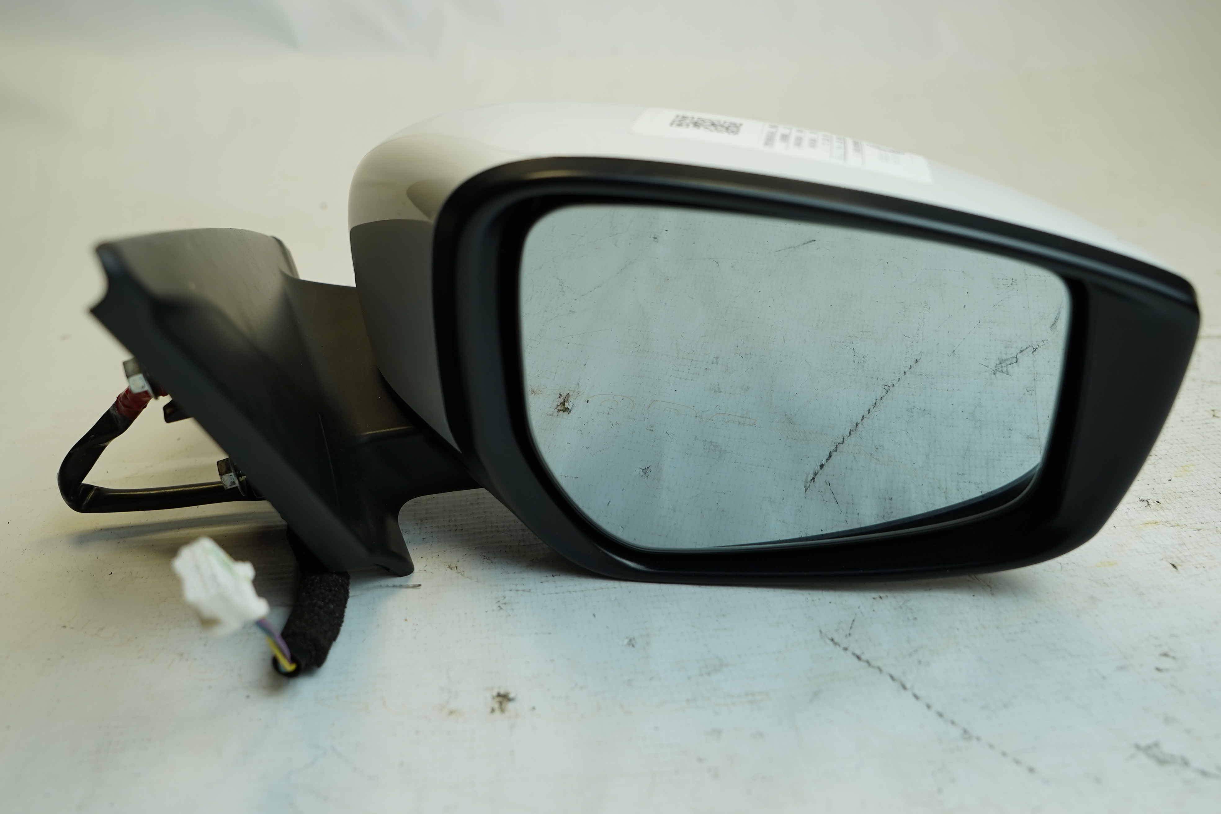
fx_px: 1221
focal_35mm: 36
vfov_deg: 36.9
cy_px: 407
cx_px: 610
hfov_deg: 53.1
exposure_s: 1/160
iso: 200
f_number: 4
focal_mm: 24
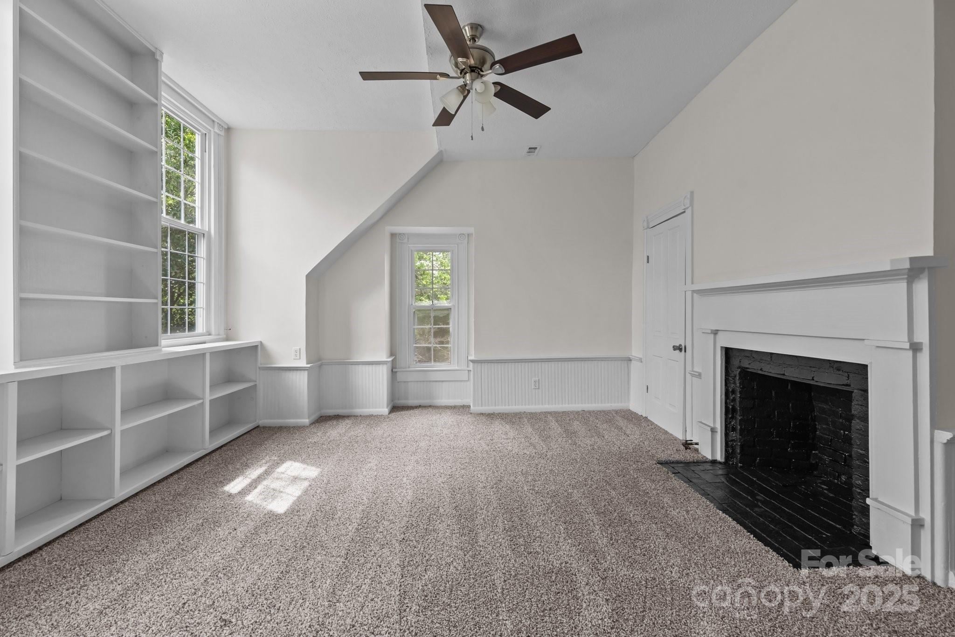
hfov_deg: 96.7
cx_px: 478
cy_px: 318
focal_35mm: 16
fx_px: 424
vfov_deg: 73.7
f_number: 8
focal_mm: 16
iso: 500
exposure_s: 1/4
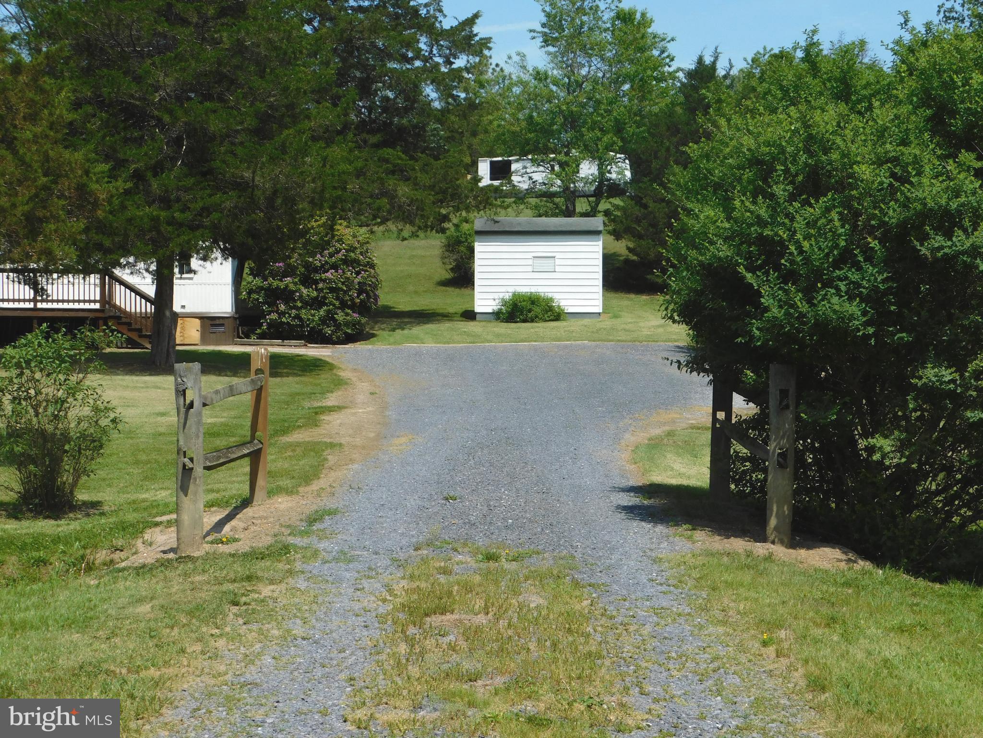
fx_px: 1874
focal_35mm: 66
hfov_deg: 29.4
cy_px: 369
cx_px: 492
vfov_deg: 22.3
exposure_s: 1/1250
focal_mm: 11.7
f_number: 4.2
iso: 125
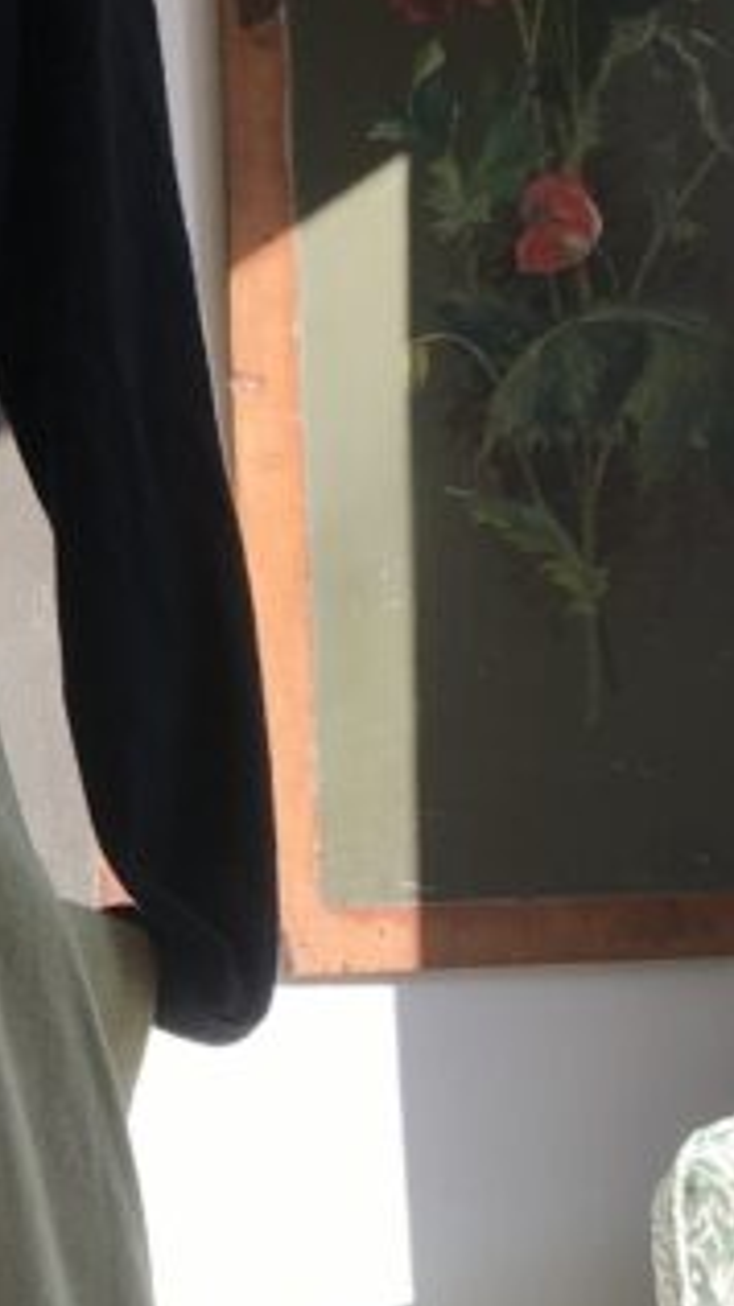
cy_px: 948
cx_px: -445
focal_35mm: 102
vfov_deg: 20.8
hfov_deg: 11.3
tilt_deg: +1.5
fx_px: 3534
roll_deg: +3.3
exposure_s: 1/293
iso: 25
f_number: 2.2
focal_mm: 4.15
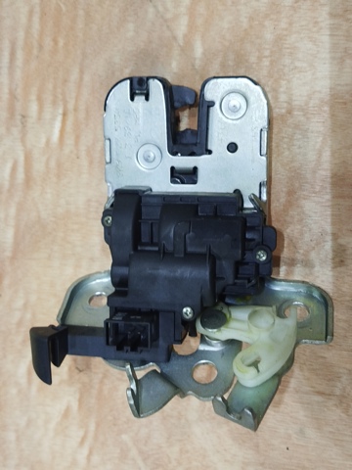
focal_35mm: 48
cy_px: 235
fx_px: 651
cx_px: 176
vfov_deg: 39.7
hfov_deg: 30.3
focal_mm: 5.31
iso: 400
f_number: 1.7
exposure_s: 1/33
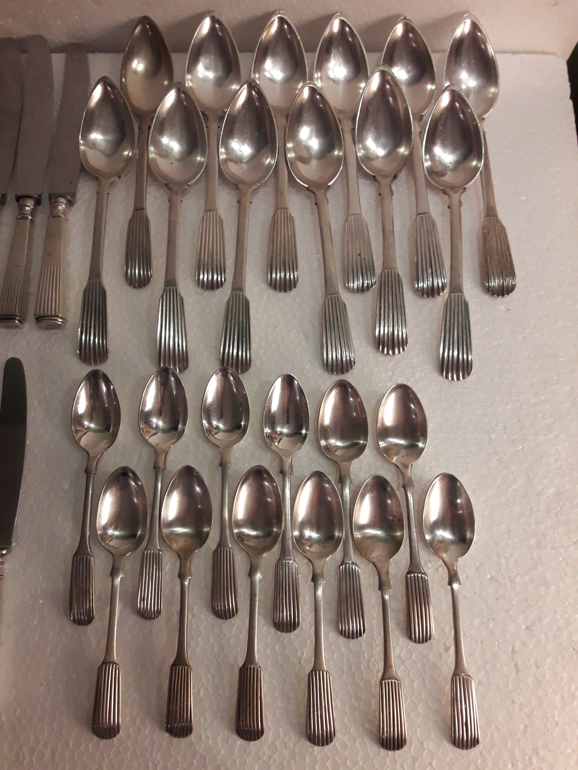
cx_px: 289
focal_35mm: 28
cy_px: 385
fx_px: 623
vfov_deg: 63.4
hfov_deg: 49.7
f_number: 1.9
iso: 125
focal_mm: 3.7
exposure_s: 1/40
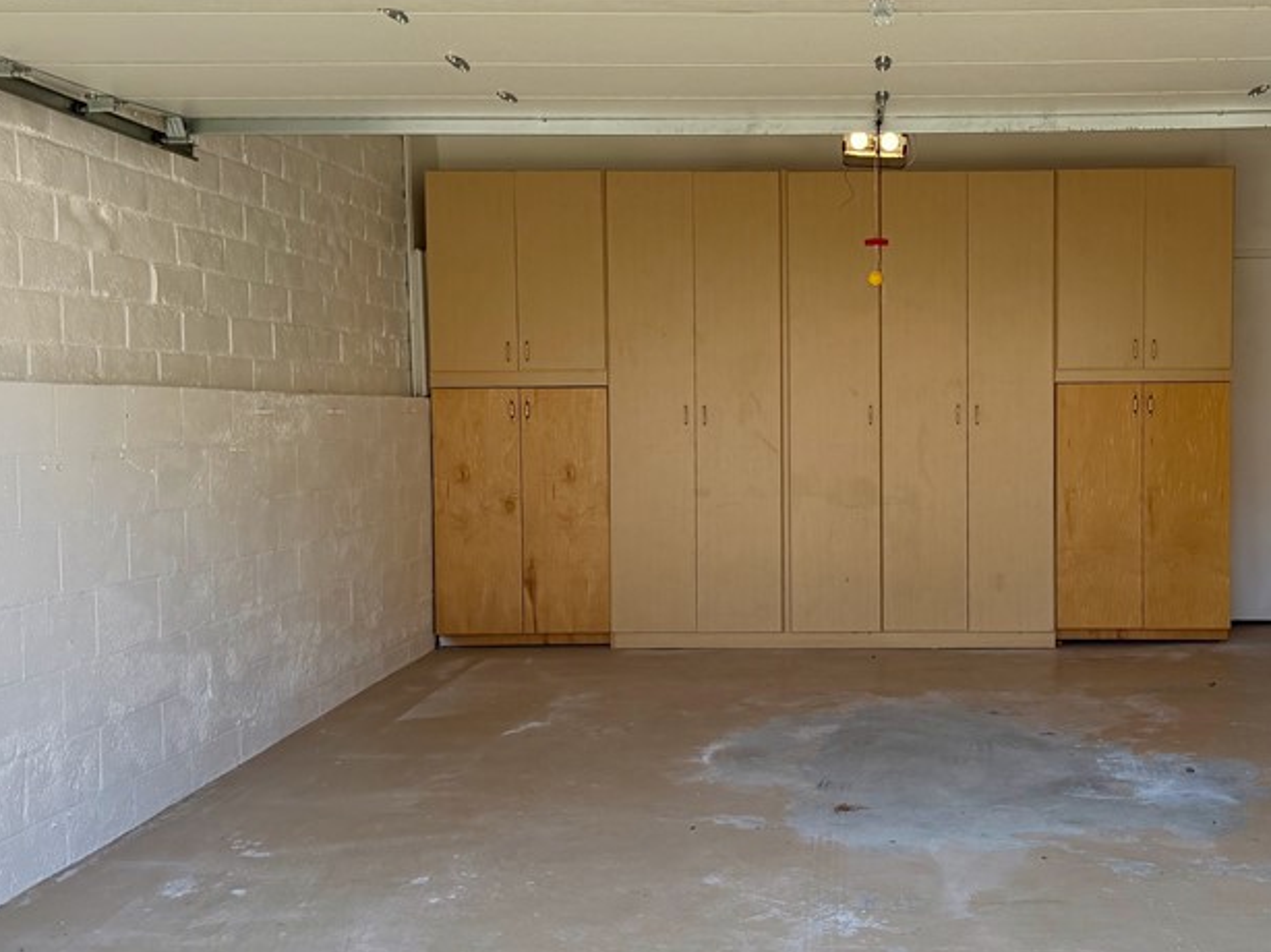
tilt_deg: +0.1
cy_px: 454
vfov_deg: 35.9
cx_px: 882
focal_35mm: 40
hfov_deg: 45.8
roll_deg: -1.4
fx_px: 1468
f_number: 1.78
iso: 100
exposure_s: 1/1230
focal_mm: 6.76
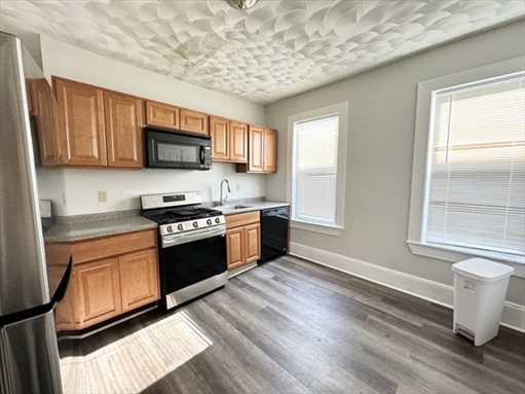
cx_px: 262
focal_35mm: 14
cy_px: 197
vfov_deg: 85.7
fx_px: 212
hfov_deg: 102.1
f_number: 2.2
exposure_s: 1/120
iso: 250
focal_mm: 2.22
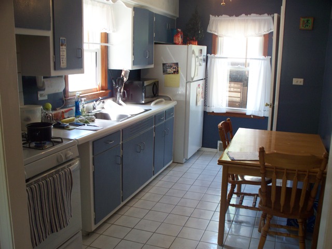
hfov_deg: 51.4
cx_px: 166
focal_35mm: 36
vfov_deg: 39.7
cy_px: 124
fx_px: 345
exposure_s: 1/60
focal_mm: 7.54
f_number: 2.8
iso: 160
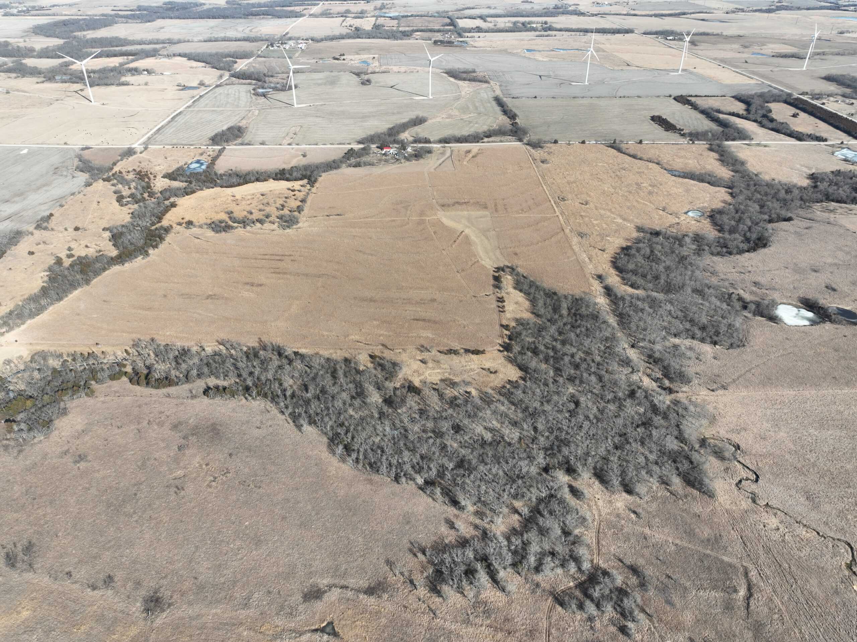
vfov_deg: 56.8
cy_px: 321
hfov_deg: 71.6
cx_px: 428
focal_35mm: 24
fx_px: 594
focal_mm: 12.29
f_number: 2.8
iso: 100
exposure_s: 1/800
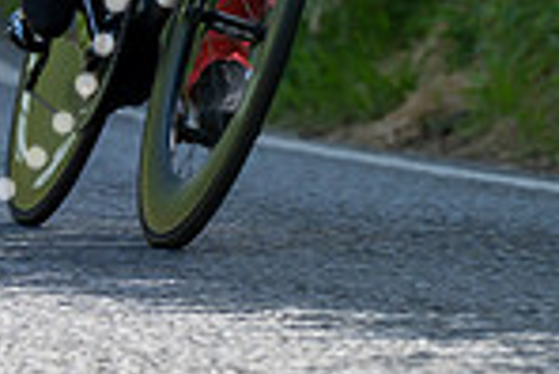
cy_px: -262
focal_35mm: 791
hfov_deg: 2.6
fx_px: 12294
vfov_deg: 1.7
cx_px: 358
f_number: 3.5
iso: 250
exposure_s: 1/800
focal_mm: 141
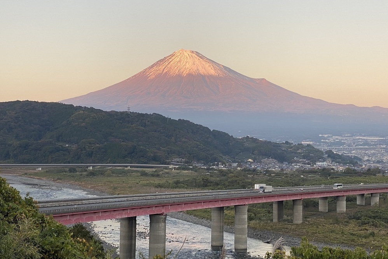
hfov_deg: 30.9
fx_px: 701
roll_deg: -1.0
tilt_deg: +2.4
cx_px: 221
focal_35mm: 65
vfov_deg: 20.9
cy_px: 121
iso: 20
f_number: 2
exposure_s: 1/125
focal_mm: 6
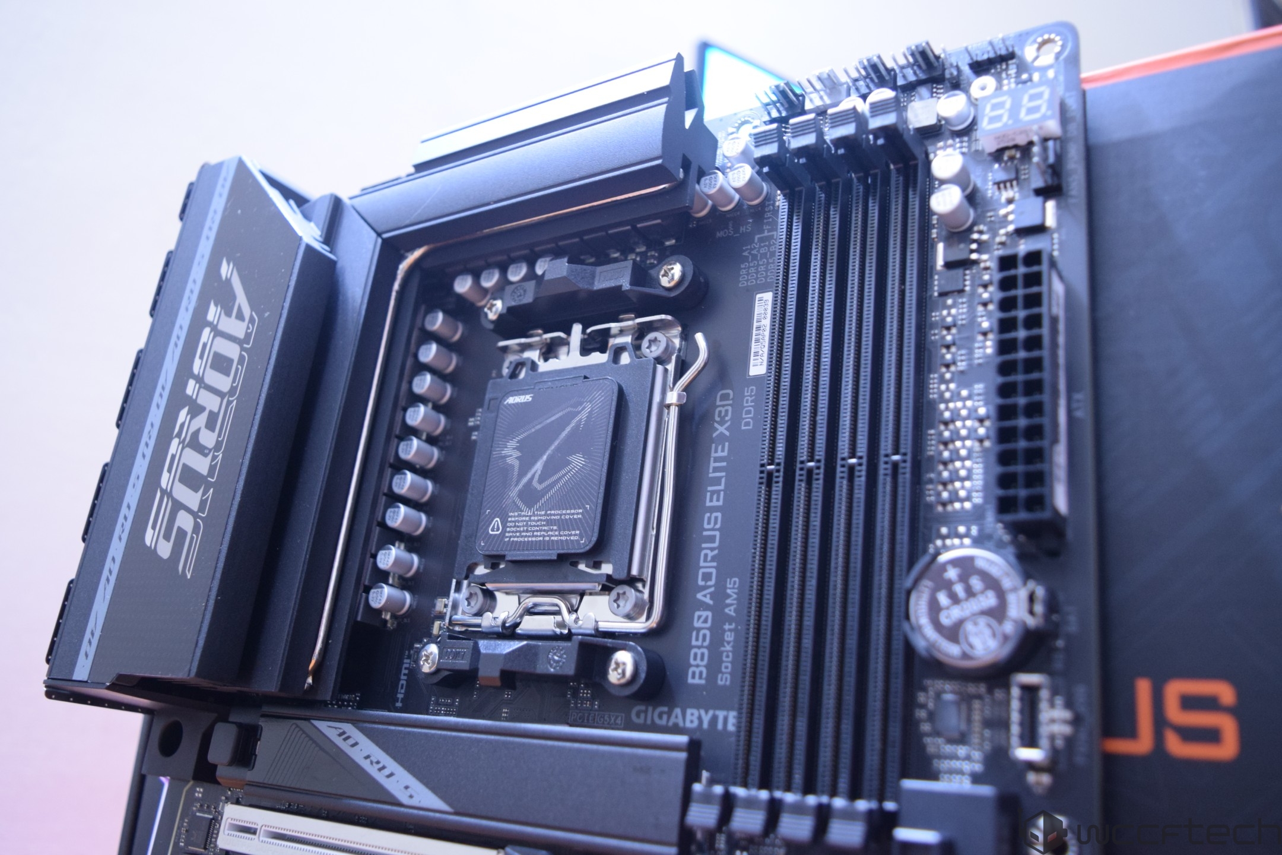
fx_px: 1122
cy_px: 428
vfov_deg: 41.7
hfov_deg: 59.5
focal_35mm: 32
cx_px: 641
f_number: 4.5
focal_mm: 21
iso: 1600
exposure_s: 1/8
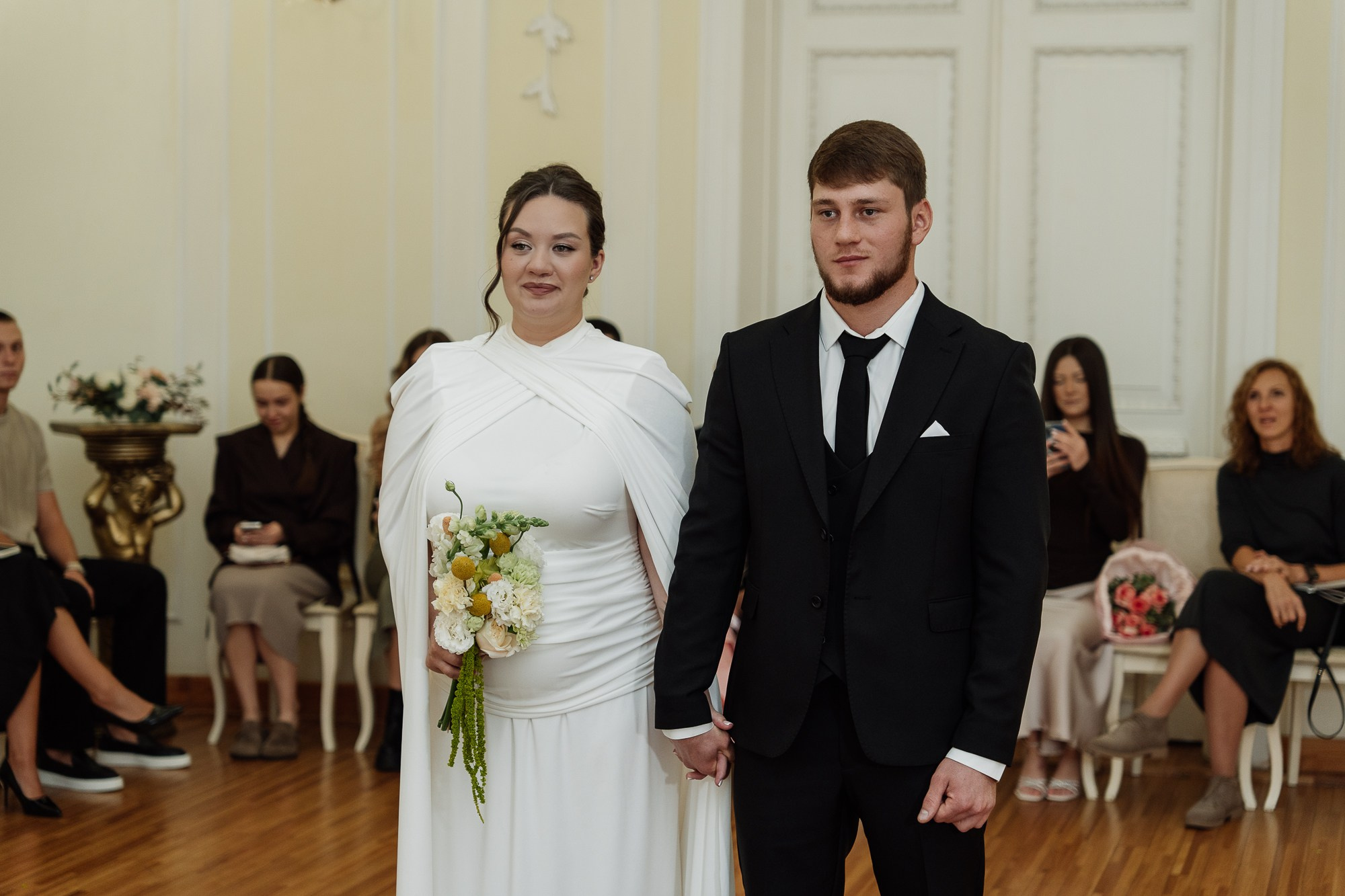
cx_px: 666
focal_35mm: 71
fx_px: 2661
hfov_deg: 28.4
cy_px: 448
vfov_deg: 19.1
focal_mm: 70
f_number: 3.5
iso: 500
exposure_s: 1/160
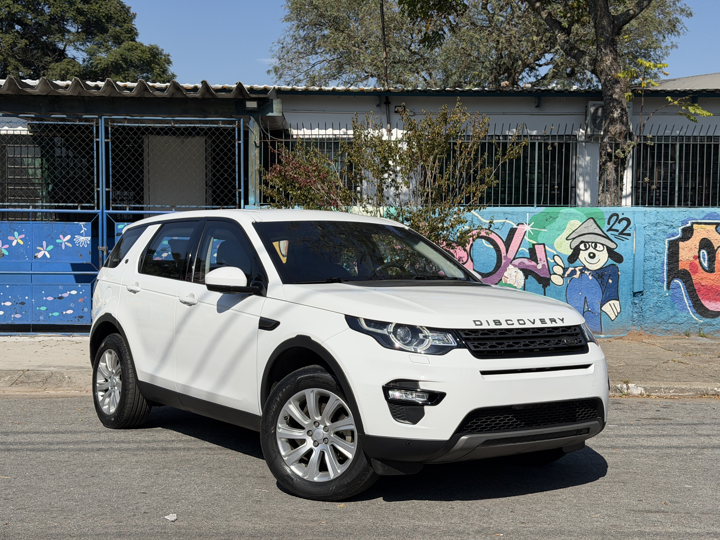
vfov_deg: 30.3
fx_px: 998
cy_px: 270
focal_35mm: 48
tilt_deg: -1.1
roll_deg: +0.4
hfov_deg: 39.7
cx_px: 360
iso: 64
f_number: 1.78
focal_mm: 6.76
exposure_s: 1/8772
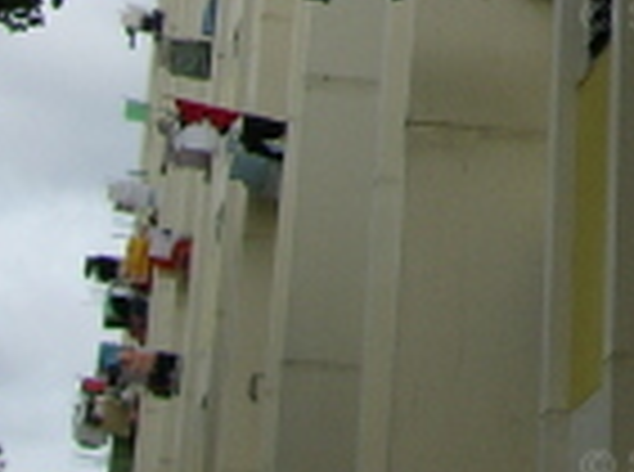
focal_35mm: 137
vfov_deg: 10.1
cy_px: -427
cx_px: 917
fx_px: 2503
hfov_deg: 13.7
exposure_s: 1/297
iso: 50
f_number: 5.8
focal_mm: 5.95
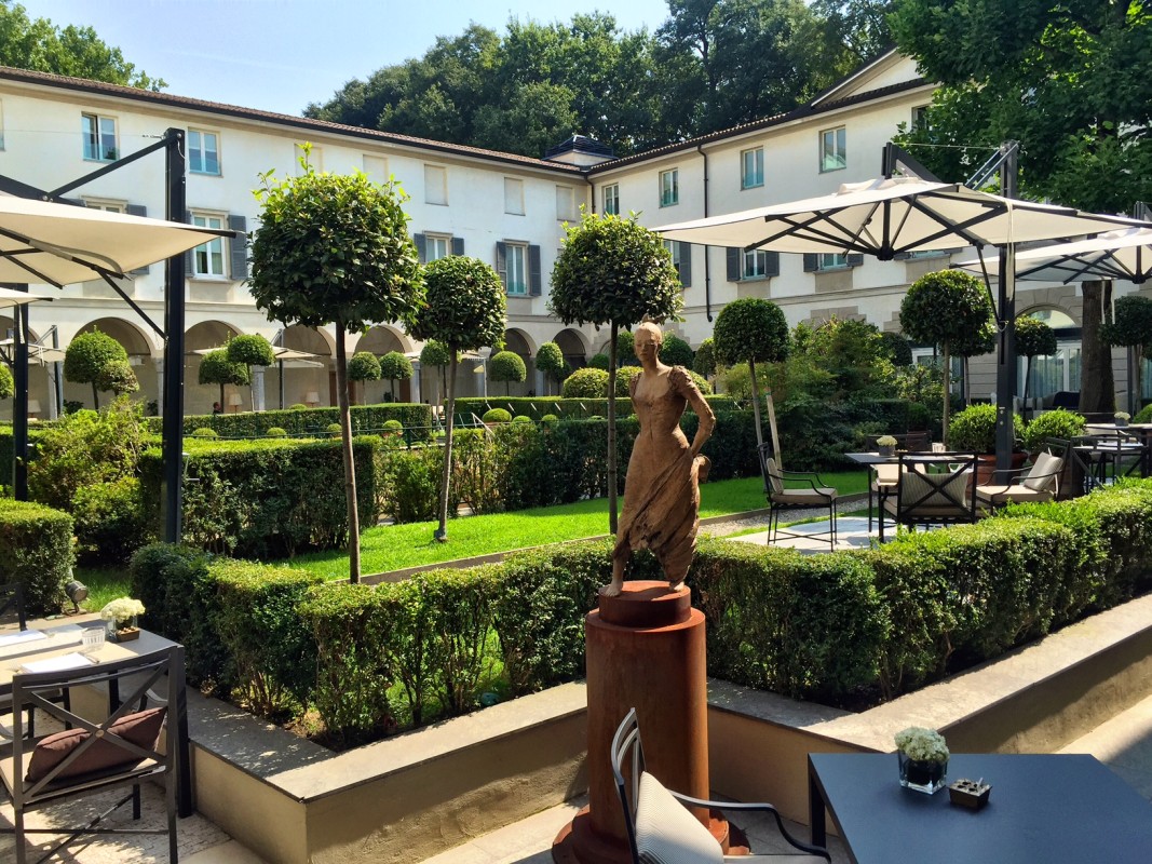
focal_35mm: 29
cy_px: 432
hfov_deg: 61.7
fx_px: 965
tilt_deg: -2.0
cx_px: 576
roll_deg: +1.3
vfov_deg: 48.2
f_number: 2.2
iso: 32
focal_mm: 4.15
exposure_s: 1/1014
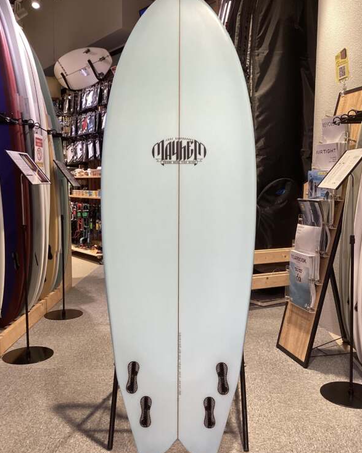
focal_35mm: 33
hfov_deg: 44.5
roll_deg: -0.1
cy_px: 224
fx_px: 442
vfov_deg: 54.2
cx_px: 184
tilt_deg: -6.6
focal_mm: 3.3
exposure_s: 1/60
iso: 80
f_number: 2.4
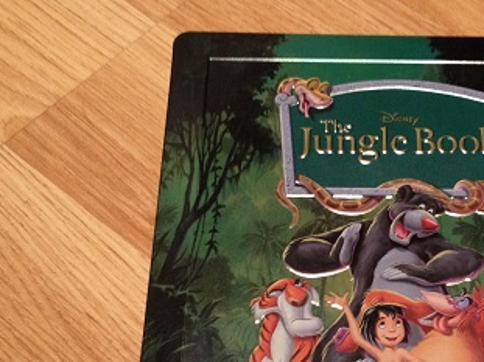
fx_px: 1006
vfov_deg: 20.0
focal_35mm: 72
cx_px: 384
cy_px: 326
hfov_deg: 26.6
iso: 200
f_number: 2.4
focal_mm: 4.28
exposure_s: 1/20
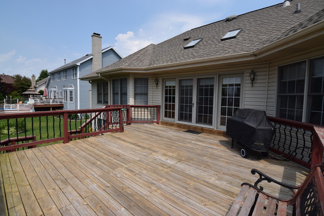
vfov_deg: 72.1
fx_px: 149
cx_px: 162
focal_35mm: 16
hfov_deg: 95.0
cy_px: 108
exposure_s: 1/200
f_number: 9
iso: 100
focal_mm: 11
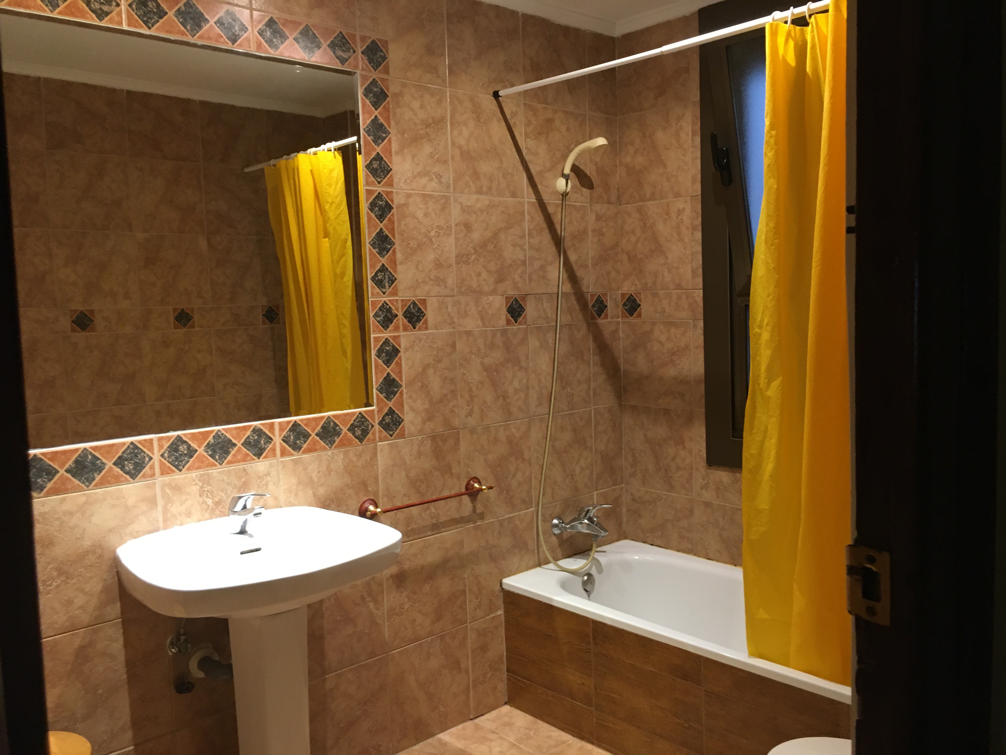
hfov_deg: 61.7
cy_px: 378
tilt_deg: -6.0
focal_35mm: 29
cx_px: 503
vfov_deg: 48.2
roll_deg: +0.6
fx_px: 843
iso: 160
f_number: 2.2
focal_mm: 4.15
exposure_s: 1/33
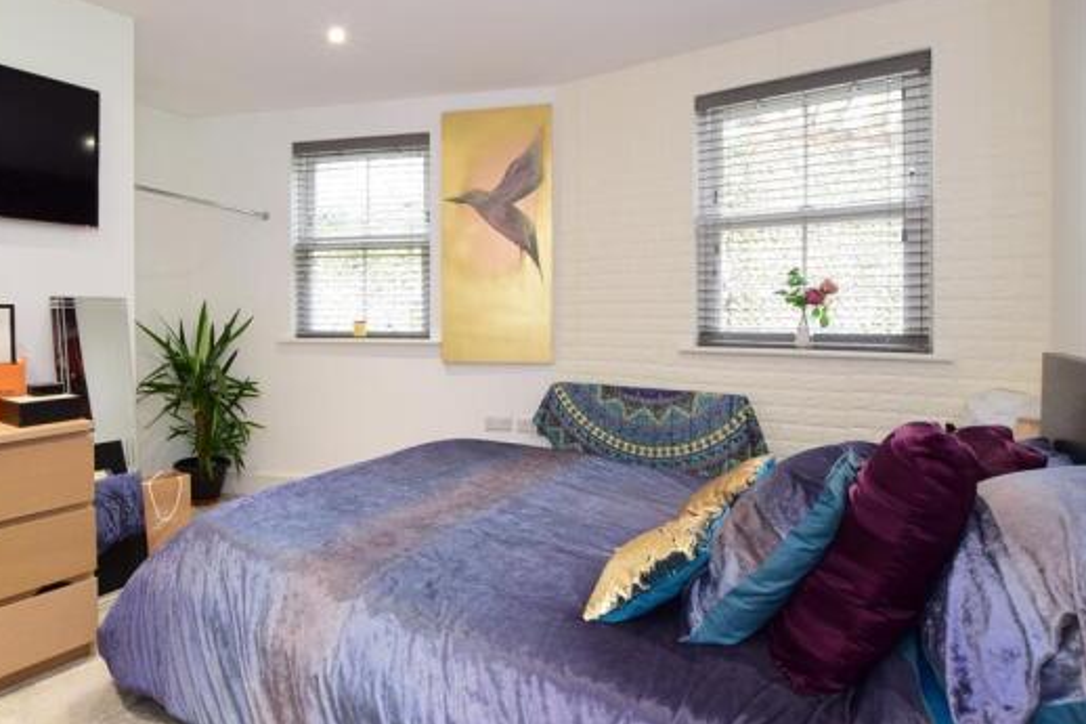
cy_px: 314
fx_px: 573
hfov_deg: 85.2
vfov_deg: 64.3
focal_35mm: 19
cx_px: 405
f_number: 11
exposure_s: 1
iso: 400
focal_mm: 10
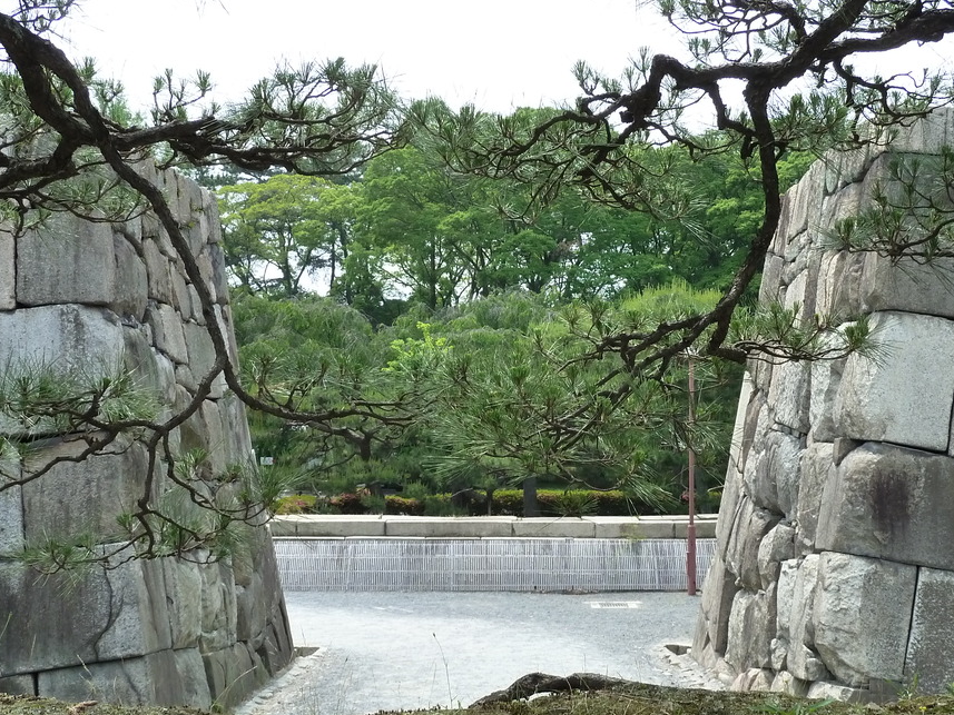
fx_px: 1544
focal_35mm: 56
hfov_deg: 34.3
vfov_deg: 26.1
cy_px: 418
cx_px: 517
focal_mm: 6.5
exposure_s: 1/250
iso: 200
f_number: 4
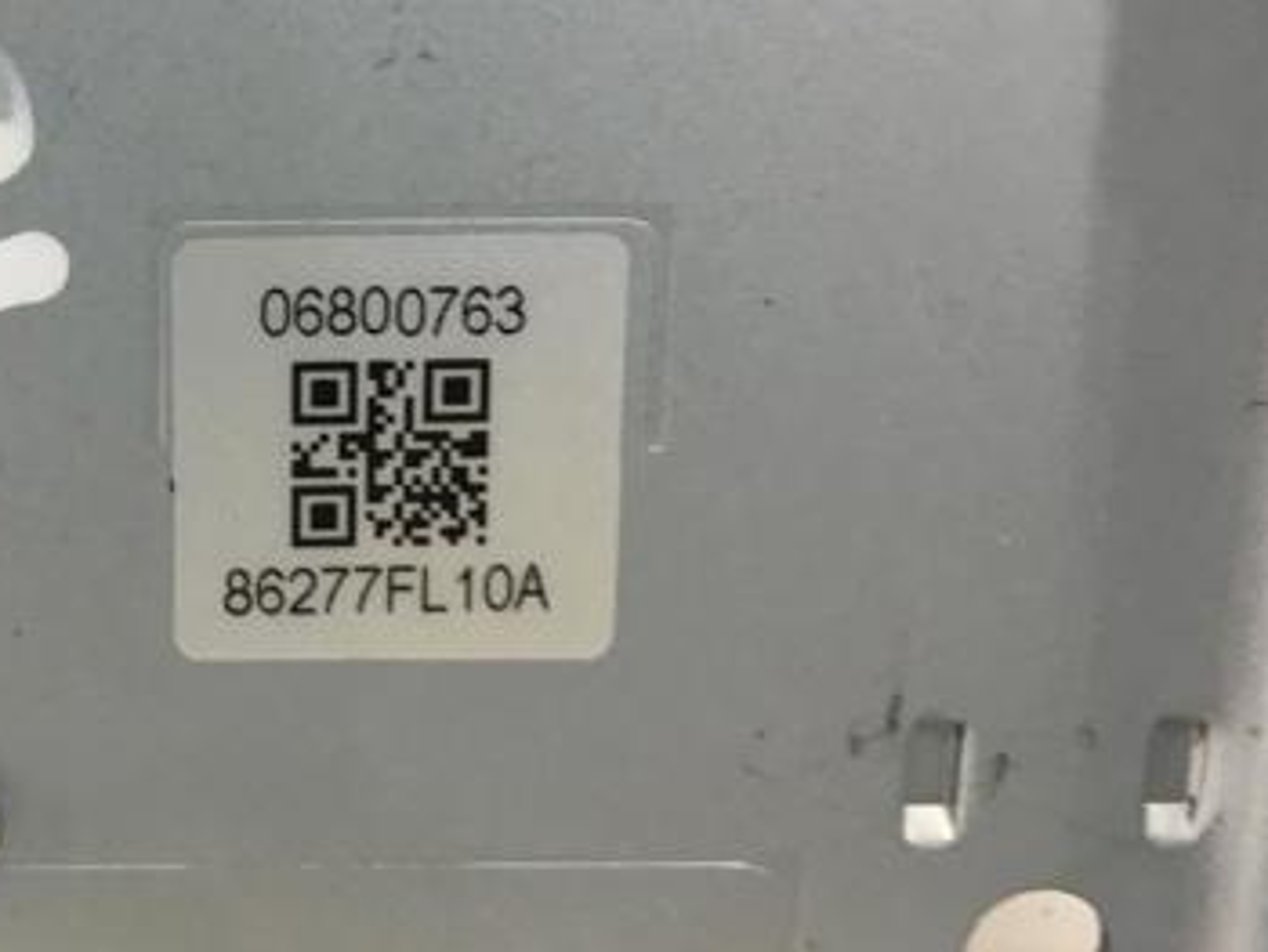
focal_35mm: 53
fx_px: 1943
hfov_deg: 34.2
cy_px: 145
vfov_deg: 26.8
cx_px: 127
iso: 25
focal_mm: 4.15
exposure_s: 1/33
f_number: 2.2
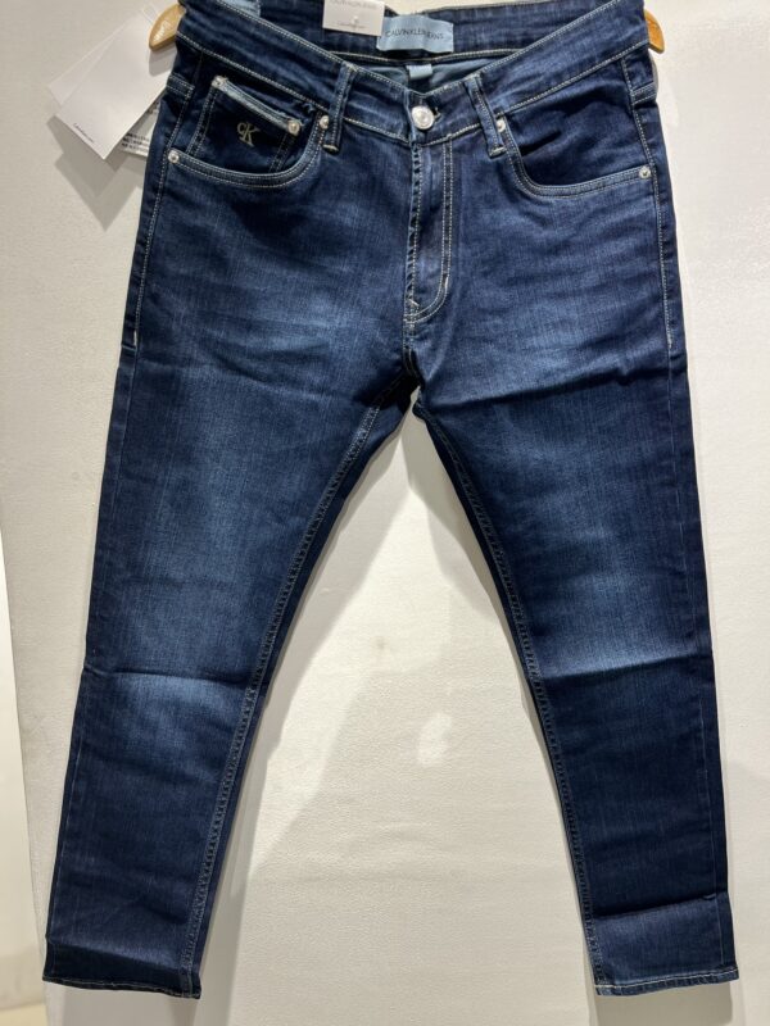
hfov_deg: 53.1
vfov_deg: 67.3
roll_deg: +0.8
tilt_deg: -8.3
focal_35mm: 26
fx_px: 771
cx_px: 385
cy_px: 513
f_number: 1.5
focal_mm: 5.7
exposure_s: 1/100
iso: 50
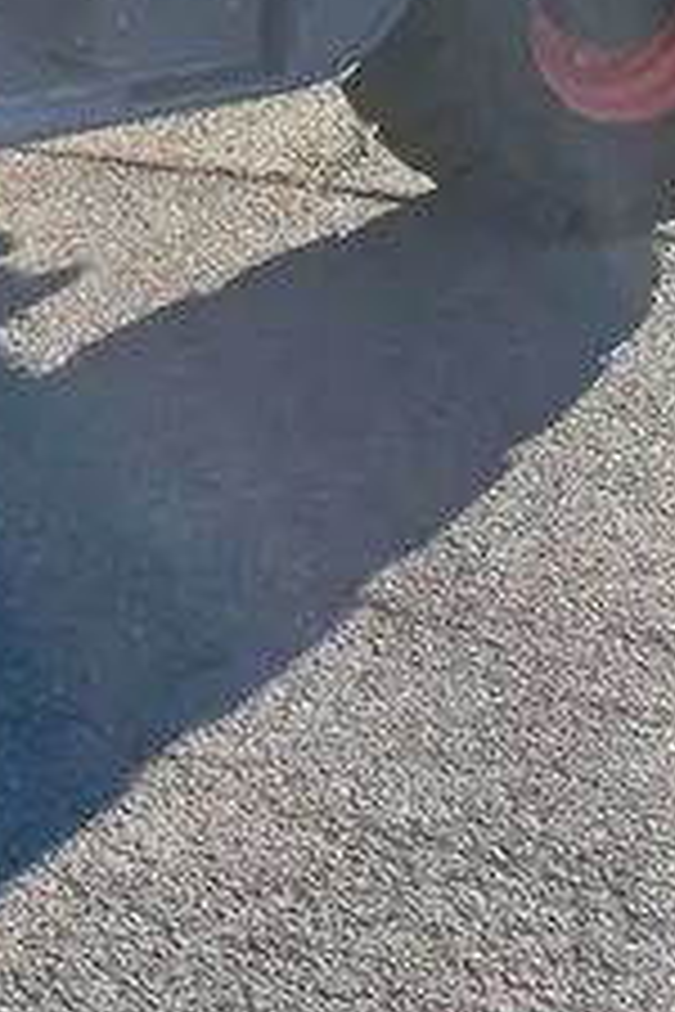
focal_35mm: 88
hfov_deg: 14.7
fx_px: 2475
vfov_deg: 21.8
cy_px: -115
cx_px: -270
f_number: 1.6
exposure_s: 1/1355
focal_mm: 5.1
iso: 50
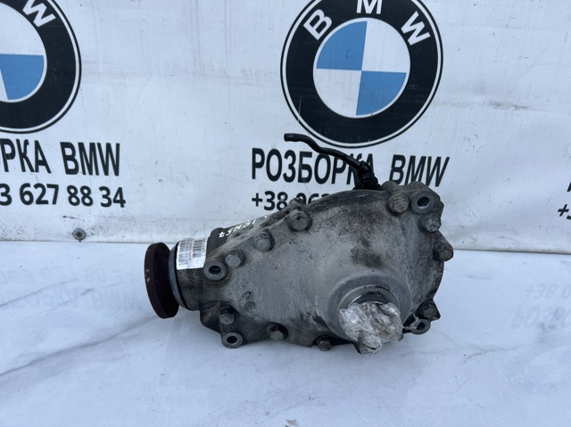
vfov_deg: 53.0
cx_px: 286
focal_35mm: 26
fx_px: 429
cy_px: 214
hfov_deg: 67.3
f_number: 1.5
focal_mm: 5.7
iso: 64
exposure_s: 1/121
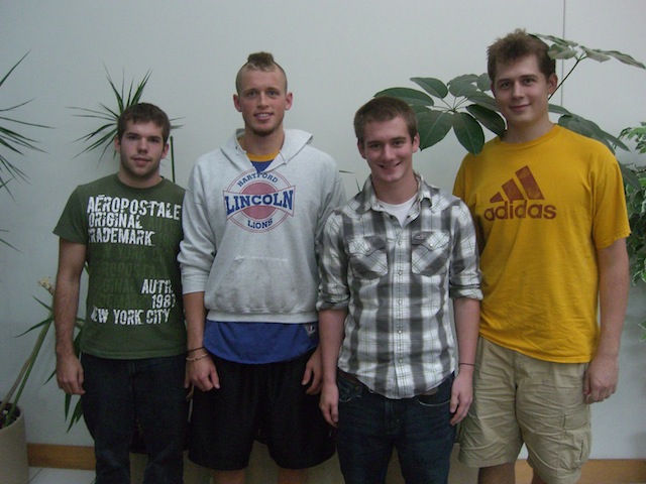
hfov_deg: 49.0
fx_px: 709
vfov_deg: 37.7
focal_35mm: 38
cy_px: 242
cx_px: 323
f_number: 2.8
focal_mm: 7.9
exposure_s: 1/80
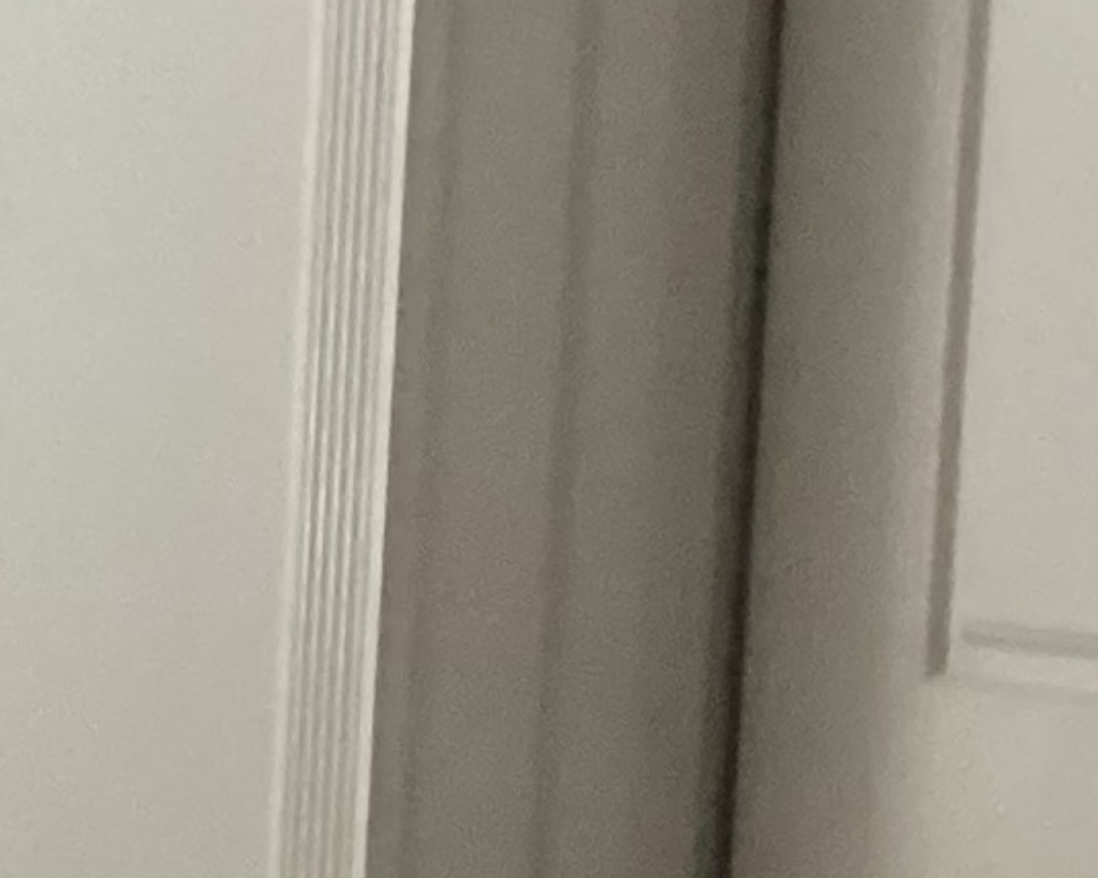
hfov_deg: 10.1
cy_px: 985
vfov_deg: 8.8
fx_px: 5653
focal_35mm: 174
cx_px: -1256
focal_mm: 3.3
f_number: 2.4
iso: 400
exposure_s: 1/30
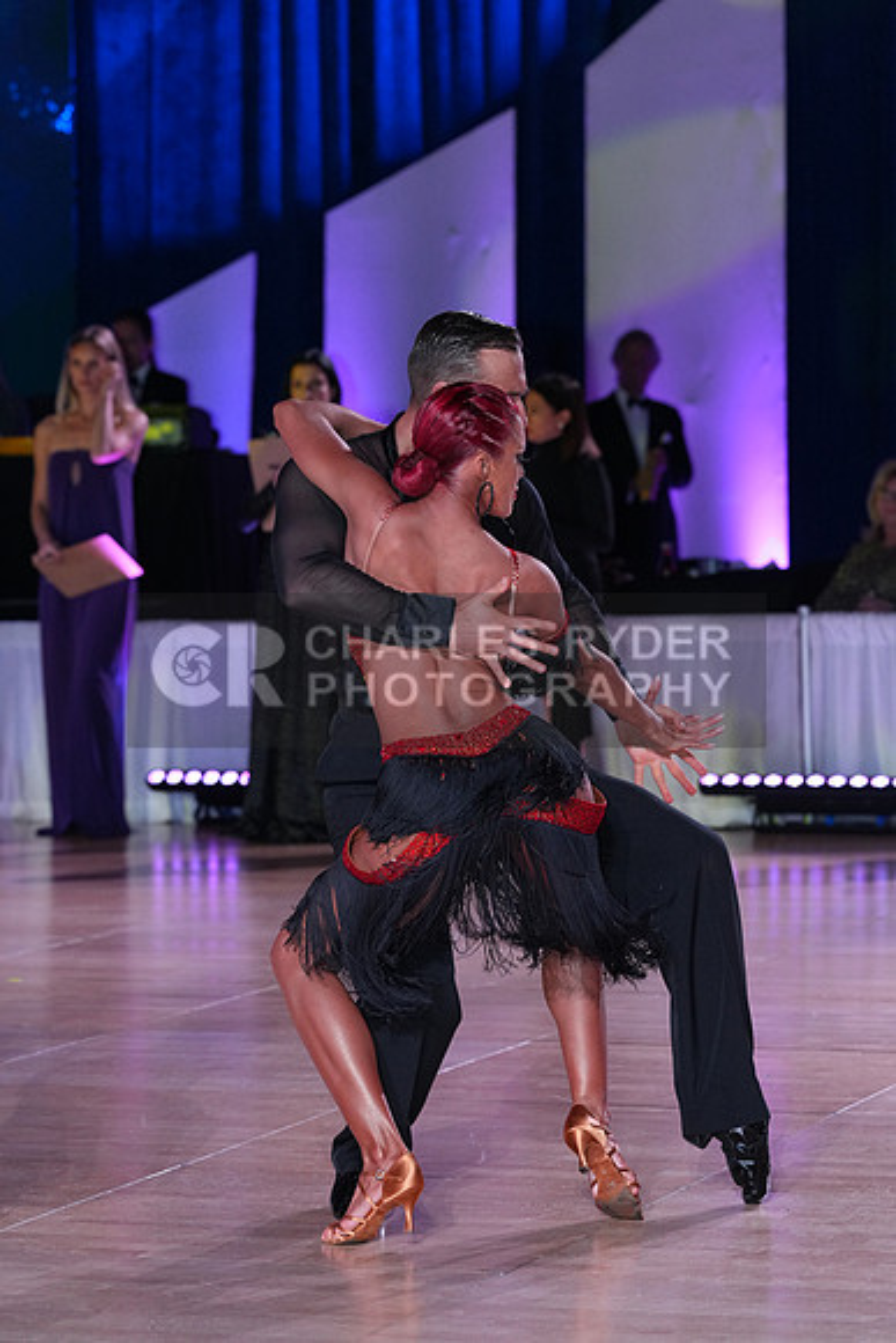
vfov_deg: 16.0
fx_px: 4775
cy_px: 672
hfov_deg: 10.7
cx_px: 448
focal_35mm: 128
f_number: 5
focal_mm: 128
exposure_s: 1/250
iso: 2500
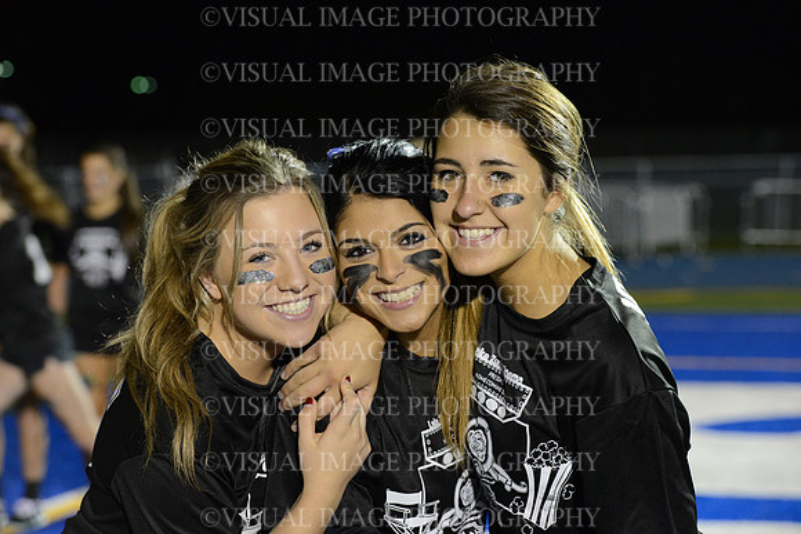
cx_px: 400
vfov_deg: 13.0
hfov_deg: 19.5
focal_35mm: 105
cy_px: 267
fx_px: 2337
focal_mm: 105
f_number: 5
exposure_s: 1/100
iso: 3200
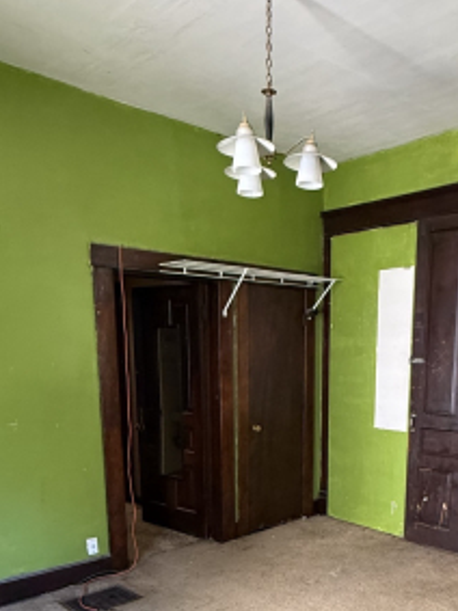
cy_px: 467
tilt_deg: -10.4
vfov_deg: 52.6
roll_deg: -1.7
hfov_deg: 42.0
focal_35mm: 33
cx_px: 328
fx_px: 583
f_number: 2.2
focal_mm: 2.22
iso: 500
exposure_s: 1/60
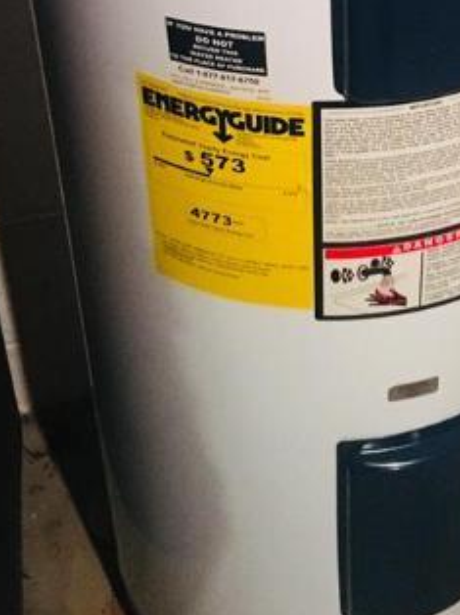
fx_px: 1260
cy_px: -37
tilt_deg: -31.3
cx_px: 321
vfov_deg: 25.7
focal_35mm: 71
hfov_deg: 20.6
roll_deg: +0.5
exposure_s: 1/15
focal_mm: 4.15
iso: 320
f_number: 2.2
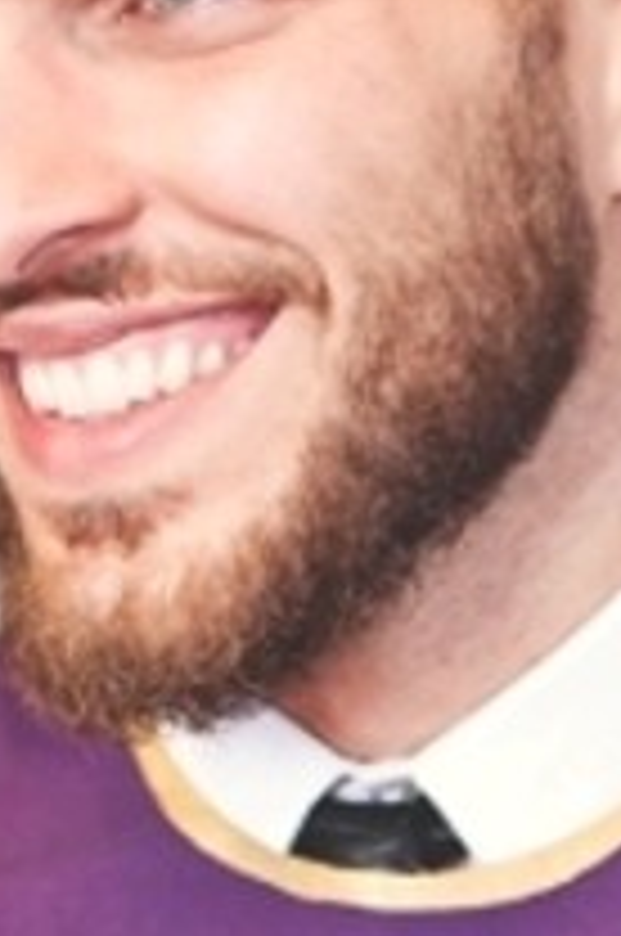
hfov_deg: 6.9
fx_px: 5166
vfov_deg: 10.0
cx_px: 567
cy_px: 1472
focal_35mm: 199
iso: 2000
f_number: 2.8
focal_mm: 50
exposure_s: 1/160
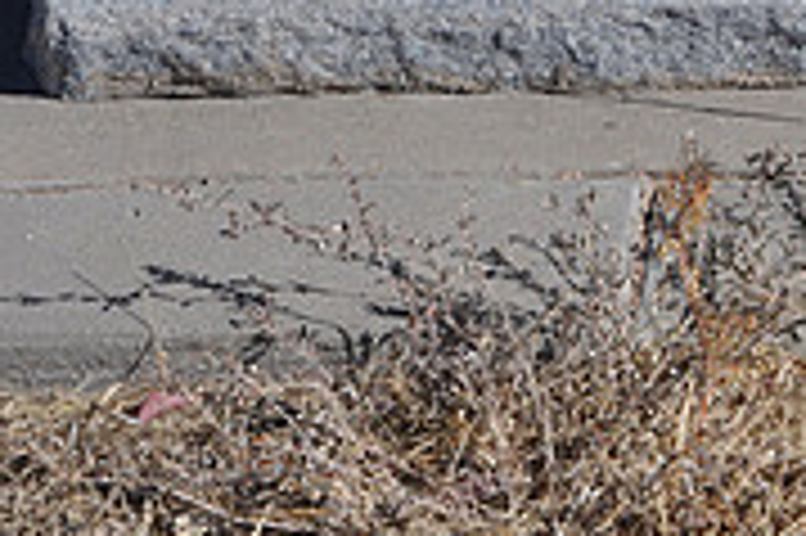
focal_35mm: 233
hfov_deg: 8.7
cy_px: -295
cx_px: 1081
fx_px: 5212
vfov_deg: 5.8
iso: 200
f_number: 9
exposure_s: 1/320
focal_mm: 48
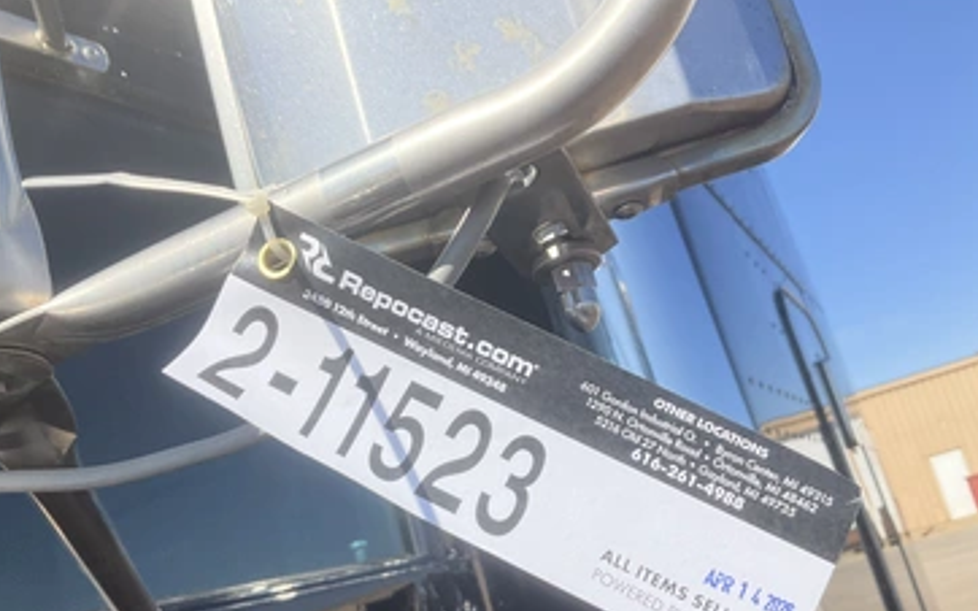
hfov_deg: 56.7
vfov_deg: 37.1
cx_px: 497
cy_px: 373
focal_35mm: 34
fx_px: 906
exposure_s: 1/2538
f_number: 1.8
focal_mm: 3
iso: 25
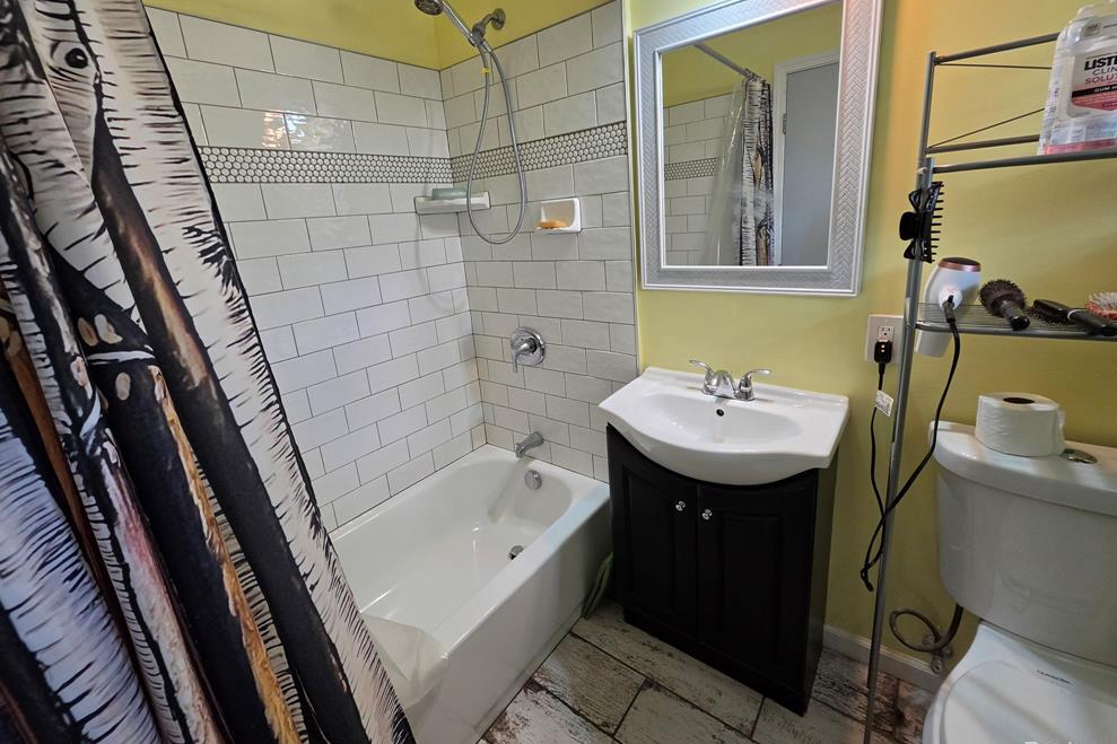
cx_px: 560
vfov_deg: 81.0
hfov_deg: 104.3
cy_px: 335
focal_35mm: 14
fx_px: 434
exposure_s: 1/120
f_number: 1.9
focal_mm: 2.2
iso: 160
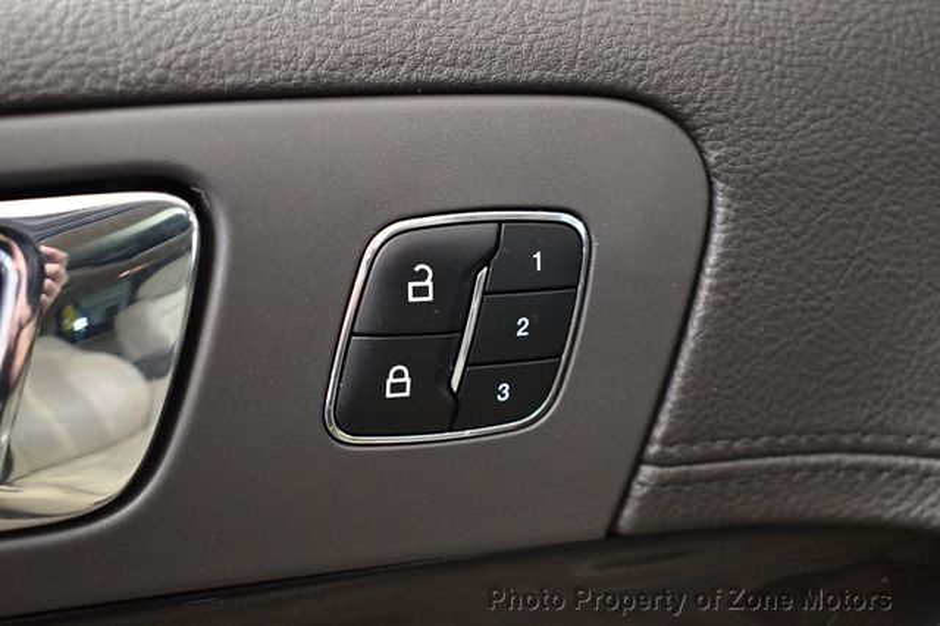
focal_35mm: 60
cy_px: 313
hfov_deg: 33.4
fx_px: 1566
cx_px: 470
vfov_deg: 22.6
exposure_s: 1/60
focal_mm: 40
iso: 5000
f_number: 4.8
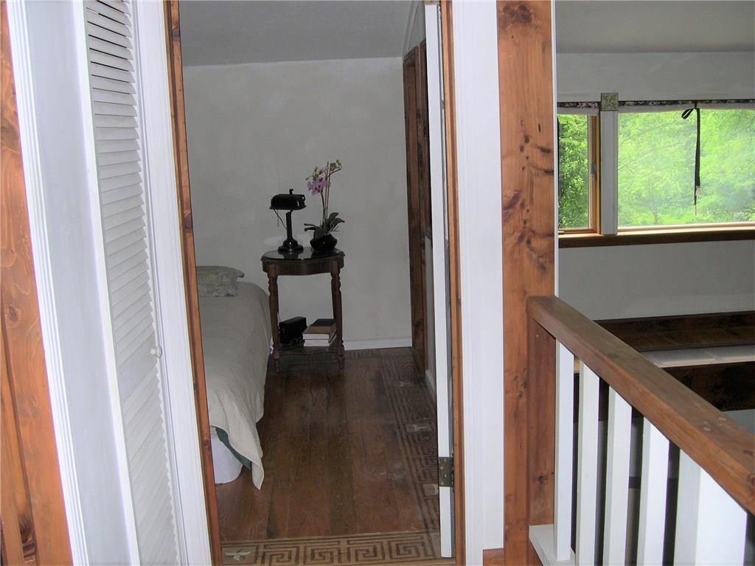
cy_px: 283
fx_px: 829
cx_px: 378
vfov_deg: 37.7
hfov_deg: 49.0
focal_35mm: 38
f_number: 2.8
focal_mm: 8
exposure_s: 1/60
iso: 100
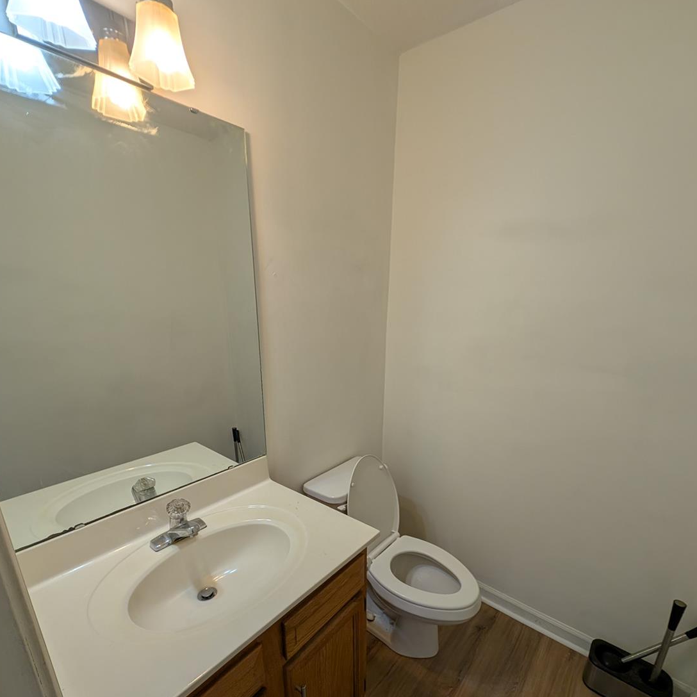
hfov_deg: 91.1
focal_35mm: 15
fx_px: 342
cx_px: 352
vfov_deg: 90.1
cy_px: 414
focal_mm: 2.23
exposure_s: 1/120
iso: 38
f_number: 1.95
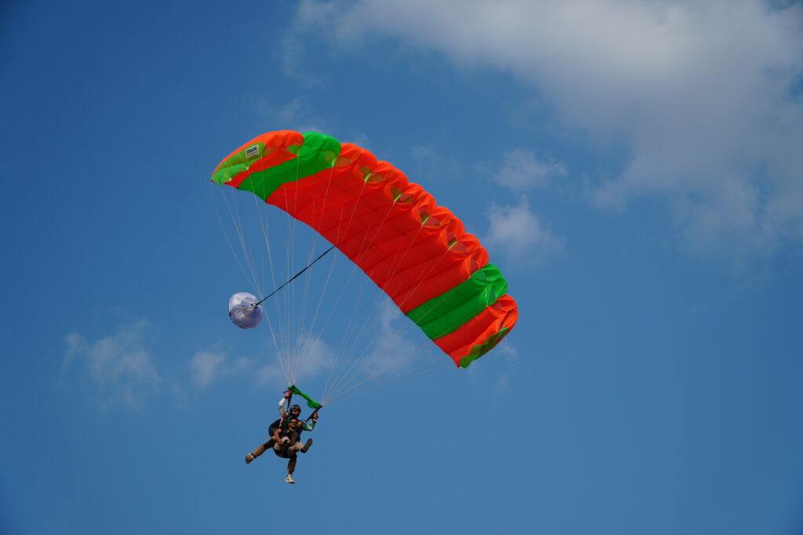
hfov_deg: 28.6
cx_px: 402
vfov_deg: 19.3
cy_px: 268
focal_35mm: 70
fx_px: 1573
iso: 100
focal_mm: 47
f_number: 5
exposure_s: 1/1000
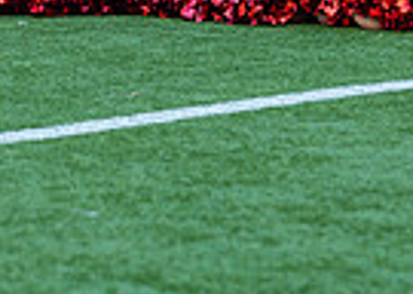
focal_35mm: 242
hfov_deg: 8.2
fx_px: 2834
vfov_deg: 5.8
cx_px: -86
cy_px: -260
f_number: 2.8
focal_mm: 50
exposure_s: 1/500
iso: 400
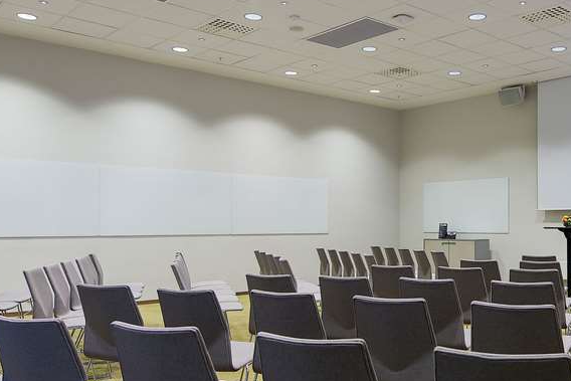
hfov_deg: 50.0
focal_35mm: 37
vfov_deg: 35.9
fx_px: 587
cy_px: 214
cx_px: 420
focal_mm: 14
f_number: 8
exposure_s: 1/1.6
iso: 100
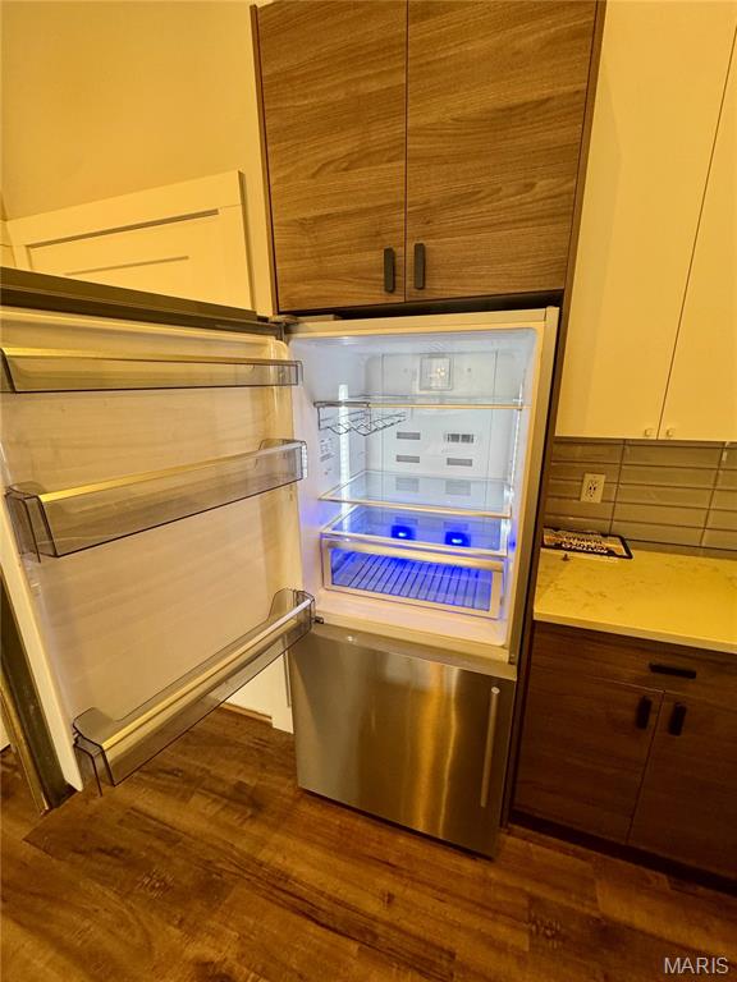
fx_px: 397
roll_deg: +1.5
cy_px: 491
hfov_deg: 85.7
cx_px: 368
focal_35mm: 14
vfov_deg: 102.1
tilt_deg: -16.3
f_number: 2.2
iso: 250
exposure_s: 1/120
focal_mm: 2.22
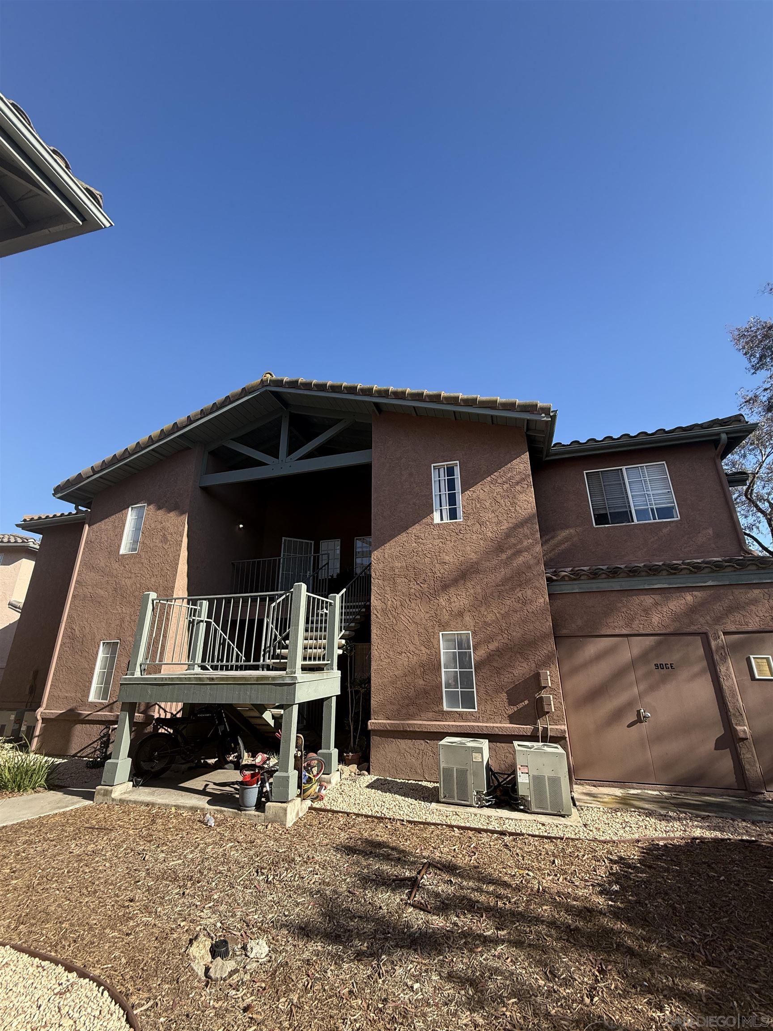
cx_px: 386
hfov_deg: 85.7
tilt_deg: +21.5
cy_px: 516
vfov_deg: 102.1
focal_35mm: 14
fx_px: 417
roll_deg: +0.2
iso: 50
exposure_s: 1/607
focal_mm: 2.22
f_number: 2.2
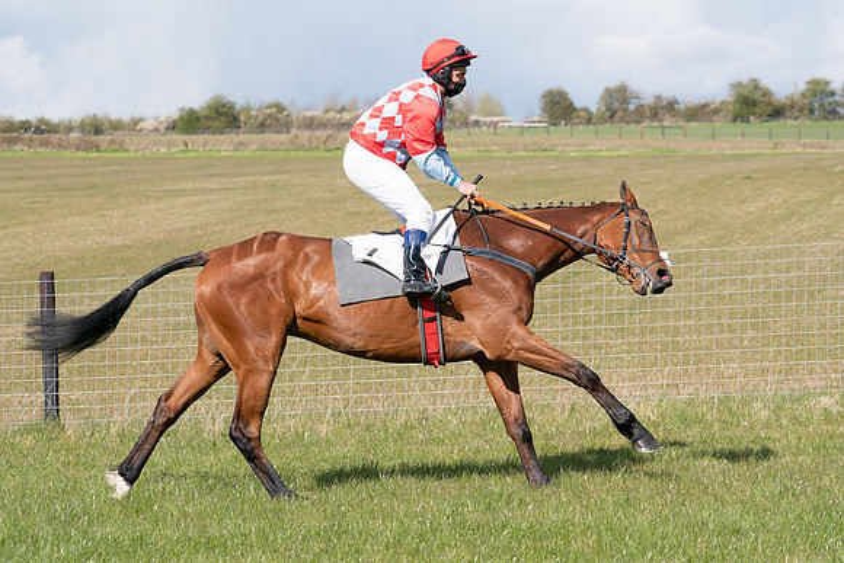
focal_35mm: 135
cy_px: 282
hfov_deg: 15.2
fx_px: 3166
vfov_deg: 10.2
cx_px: 422
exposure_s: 1/2000
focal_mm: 90
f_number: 5
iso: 400
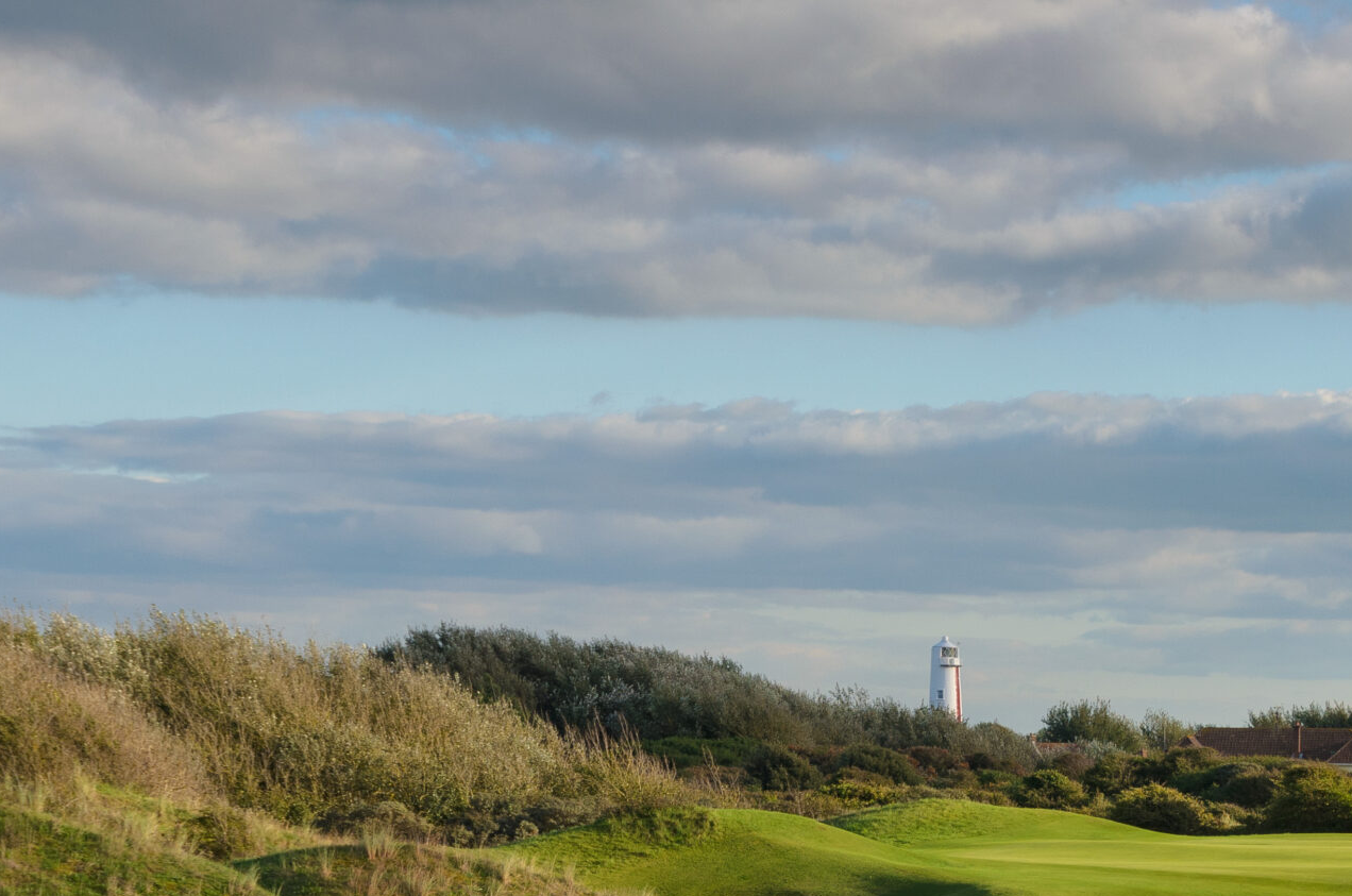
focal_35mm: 157
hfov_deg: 13.0
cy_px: 757
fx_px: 5885
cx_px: 1085
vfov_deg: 8.7
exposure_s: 1/400
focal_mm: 52
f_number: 8
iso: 160
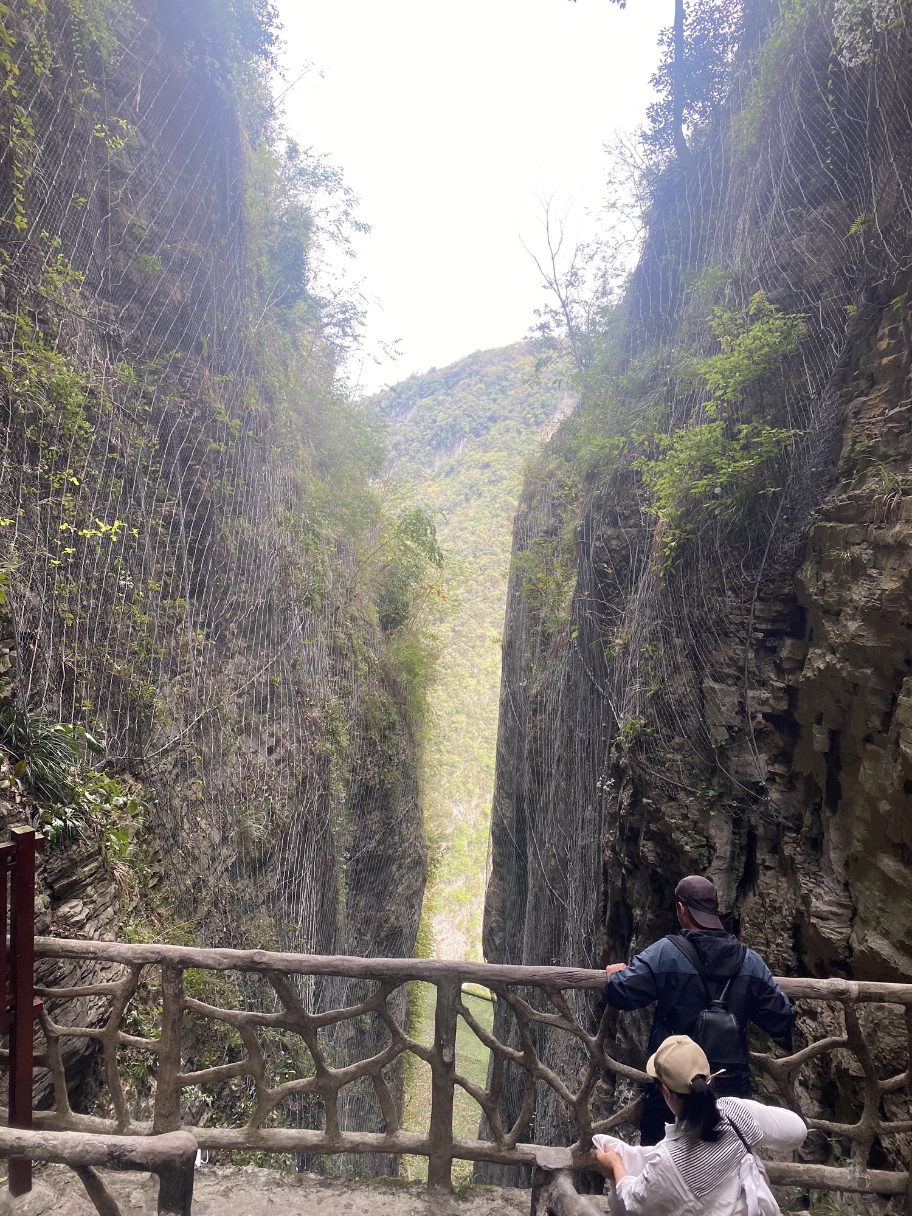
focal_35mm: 26
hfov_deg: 53.1
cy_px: 608
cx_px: 456
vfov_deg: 67.3
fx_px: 913
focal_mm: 4.25
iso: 32
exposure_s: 1/187
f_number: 1.8
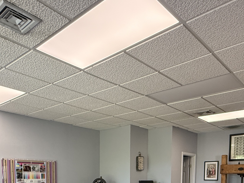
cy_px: 197
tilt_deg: -4.6
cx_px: 116
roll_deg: -0.3
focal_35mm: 34
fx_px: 240
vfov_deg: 36.1
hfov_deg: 53.9
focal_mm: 2.22
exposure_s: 1/120
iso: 400
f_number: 2.2
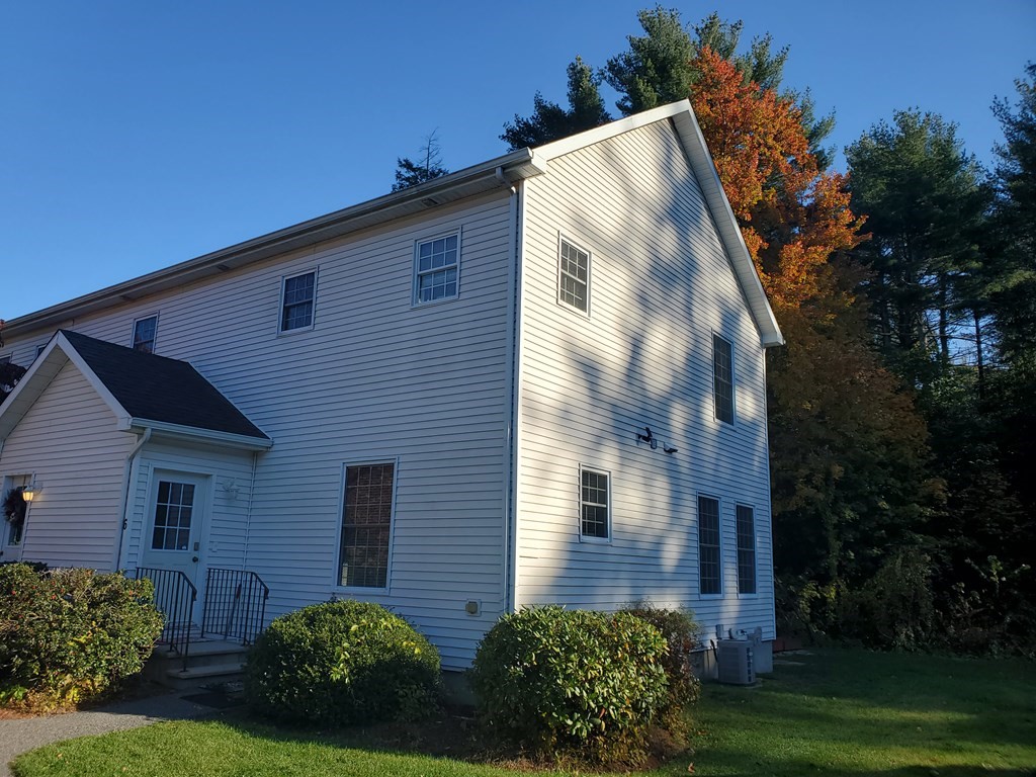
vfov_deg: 53.1
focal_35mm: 26
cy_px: 388
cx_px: 518
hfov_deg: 67.3
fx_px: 778
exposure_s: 1/1565
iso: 50
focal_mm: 4.3
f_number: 2.4
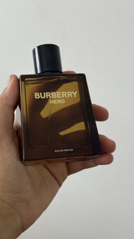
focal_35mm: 53
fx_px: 335
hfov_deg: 22.6
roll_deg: -0.4
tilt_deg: -22.2
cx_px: 49
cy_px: 120
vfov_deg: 39.2
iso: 80
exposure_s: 1/50
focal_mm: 6.76
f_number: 1.78
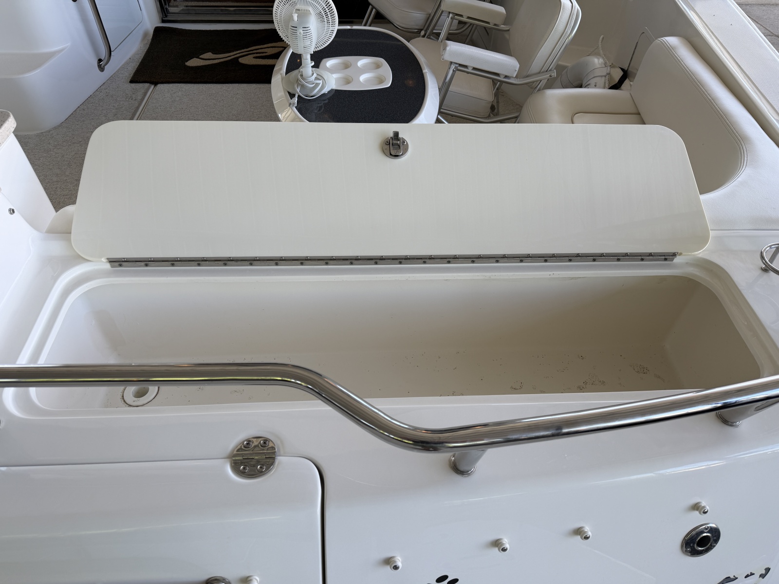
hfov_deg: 71.6
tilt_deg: -43.8
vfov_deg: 56.8
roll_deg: -0.3
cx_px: 390
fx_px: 540
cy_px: 292
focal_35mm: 24
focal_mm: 6.76
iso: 64
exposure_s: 1/187
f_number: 1.78
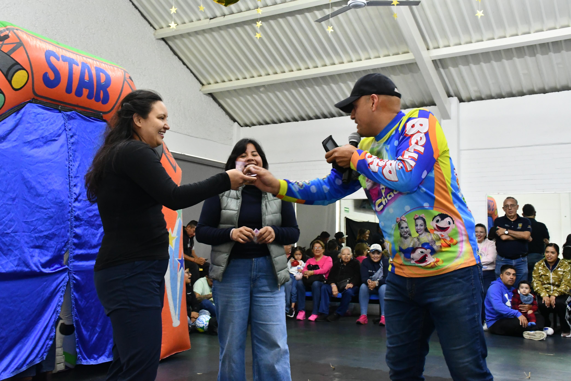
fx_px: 619
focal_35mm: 39
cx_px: 286
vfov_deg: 34.2
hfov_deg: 49.6
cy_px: 190
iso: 4000
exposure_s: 1/50
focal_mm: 26
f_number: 9
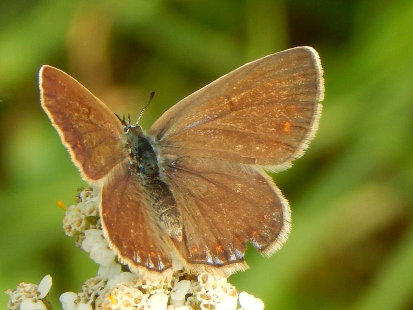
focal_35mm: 346
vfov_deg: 4.3
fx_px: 4129
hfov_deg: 5.7
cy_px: 155
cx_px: 206
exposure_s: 1/160
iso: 125
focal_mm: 62.2
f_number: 5.7
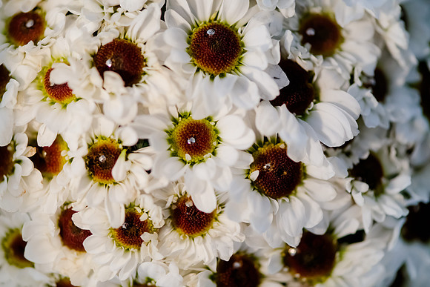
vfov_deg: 13.0
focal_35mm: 105
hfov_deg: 19.5
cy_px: 144
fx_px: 1254
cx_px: 215
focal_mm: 105
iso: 2500
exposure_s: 1/250
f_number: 3.5
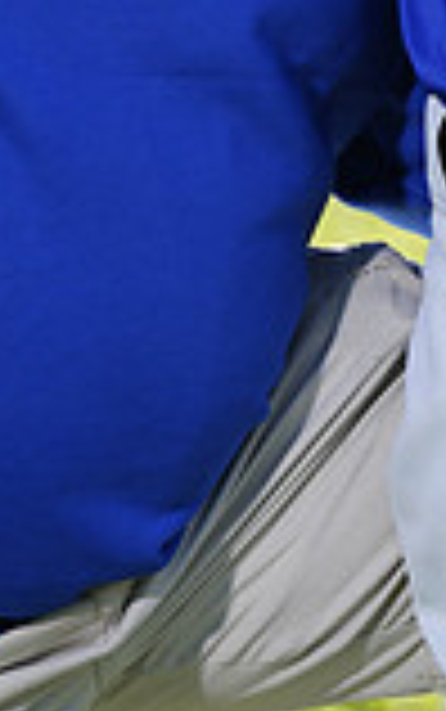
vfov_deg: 4.2
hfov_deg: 2.6
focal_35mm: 498
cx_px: 164
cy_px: -360
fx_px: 9667
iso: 100
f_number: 5
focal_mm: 133
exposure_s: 1/250
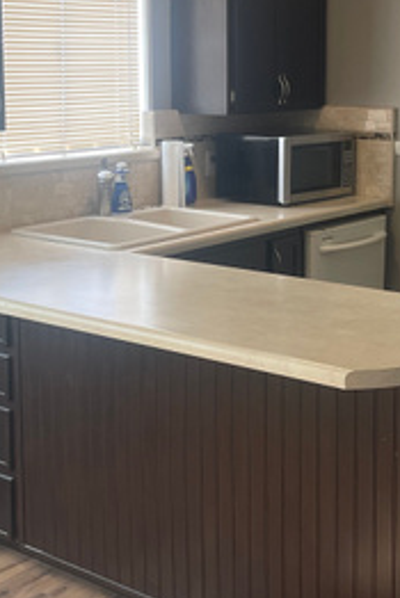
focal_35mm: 66
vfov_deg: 30.3
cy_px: 210
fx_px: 1098
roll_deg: +0.2
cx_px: 213
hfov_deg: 20.6
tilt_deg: -8.7
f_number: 1.6
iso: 80
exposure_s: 1/120
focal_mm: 5.1
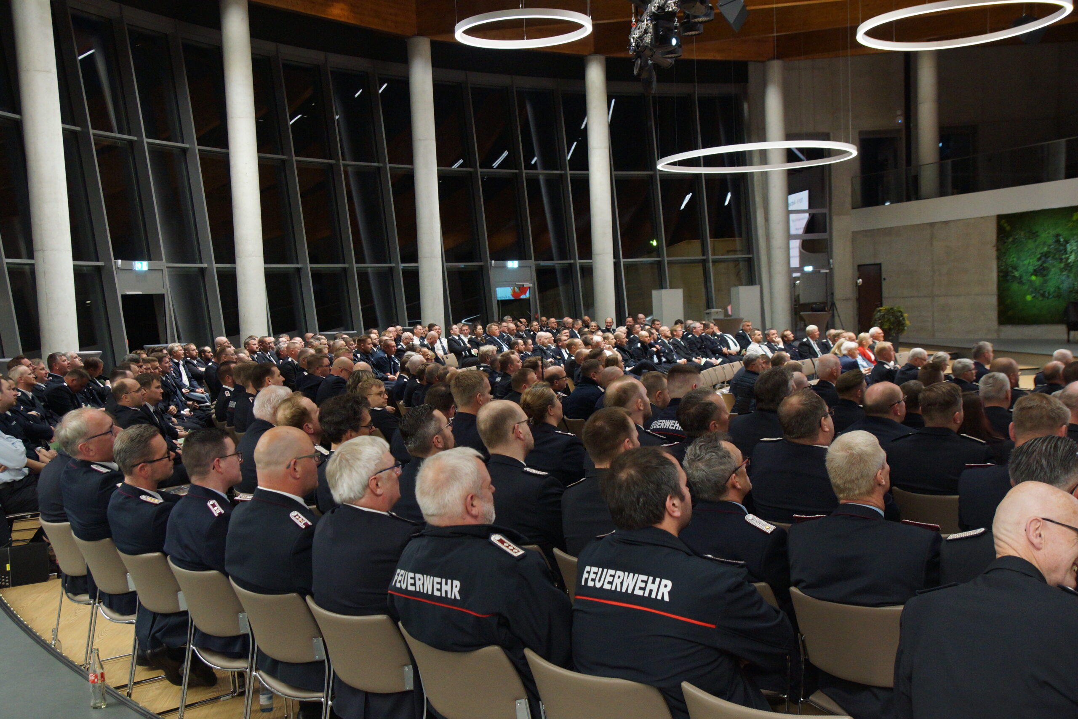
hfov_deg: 53.1
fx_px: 1078
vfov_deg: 36.9
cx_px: 539
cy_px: 360
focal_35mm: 36
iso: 1250
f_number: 4
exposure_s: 1/60
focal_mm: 24
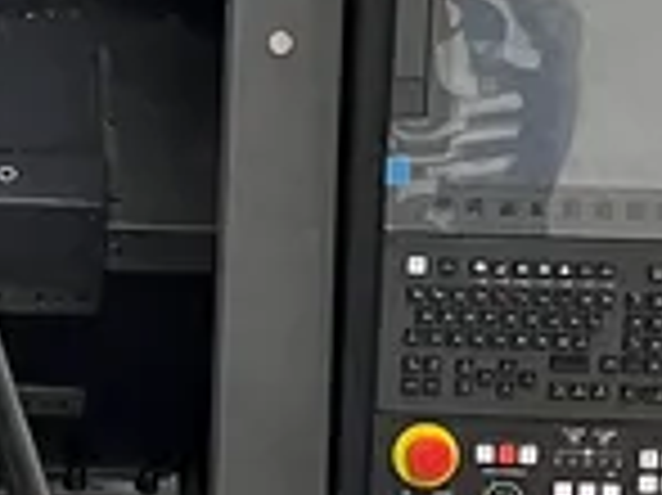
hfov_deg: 9.8
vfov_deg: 7.6
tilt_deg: -6.2
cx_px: -356
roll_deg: -1.9
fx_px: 3726
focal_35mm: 195
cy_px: 403
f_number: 1.6
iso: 125
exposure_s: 1/60
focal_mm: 5.1
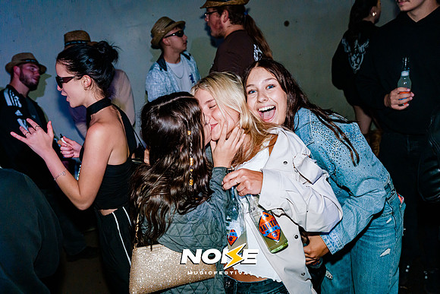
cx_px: 220
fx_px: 367
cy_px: 147
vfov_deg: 43.6
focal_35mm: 30
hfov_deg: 61.9
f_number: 4
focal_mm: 30
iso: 4000
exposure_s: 1/160
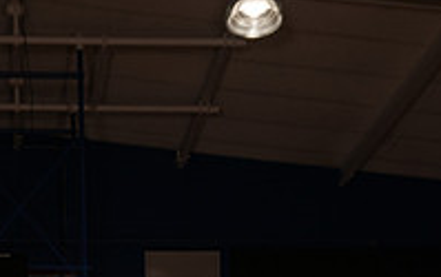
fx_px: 1107
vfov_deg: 11.9
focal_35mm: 92
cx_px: 88
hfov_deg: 22.2
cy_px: 634
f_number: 6.3
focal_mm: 31
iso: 100
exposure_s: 1/100
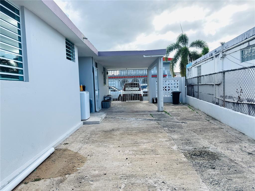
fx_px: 177
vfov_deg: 56.8
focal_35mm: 24
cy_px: 96
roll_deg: +2.3
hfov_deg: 71.6
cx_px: 128
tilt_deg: -3.9
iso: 80
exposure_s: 1/2331
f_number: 1.78
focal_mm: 6.76
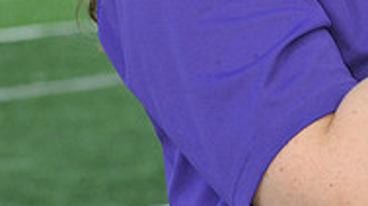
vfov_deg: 2.4
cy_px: -290
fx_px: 4866
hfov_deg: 4.3
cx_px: 356
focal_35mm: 499
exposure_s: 1/250
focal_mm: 155
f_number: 13
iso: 1600
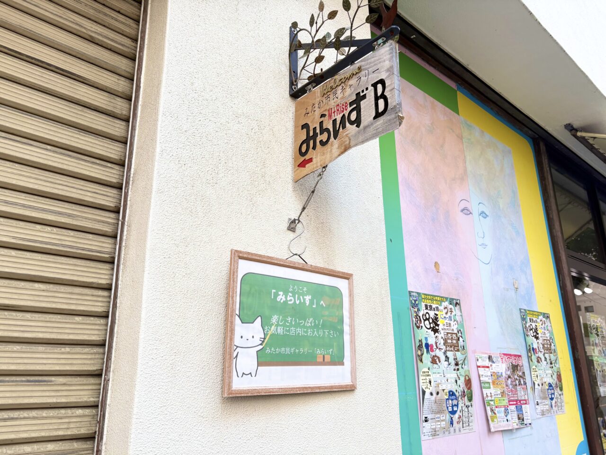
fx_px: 455
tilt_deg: +17.1
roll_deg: +2.6
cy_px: 228
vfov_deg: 53.1
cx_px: 303
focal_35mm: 26
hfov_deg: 67.3
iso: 50
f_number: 1.6
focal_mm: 5.96
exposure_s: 1/346
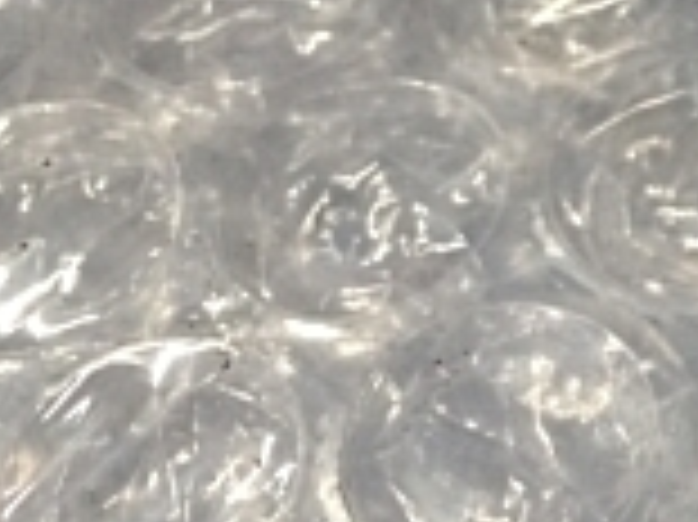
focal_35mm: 120
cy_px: -58
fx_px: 2418
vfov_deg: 12.1
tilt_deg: -52.5
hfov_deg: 15.0
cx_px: 1117
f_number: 2.2
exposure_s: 1/30
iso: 100
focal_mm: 4.15
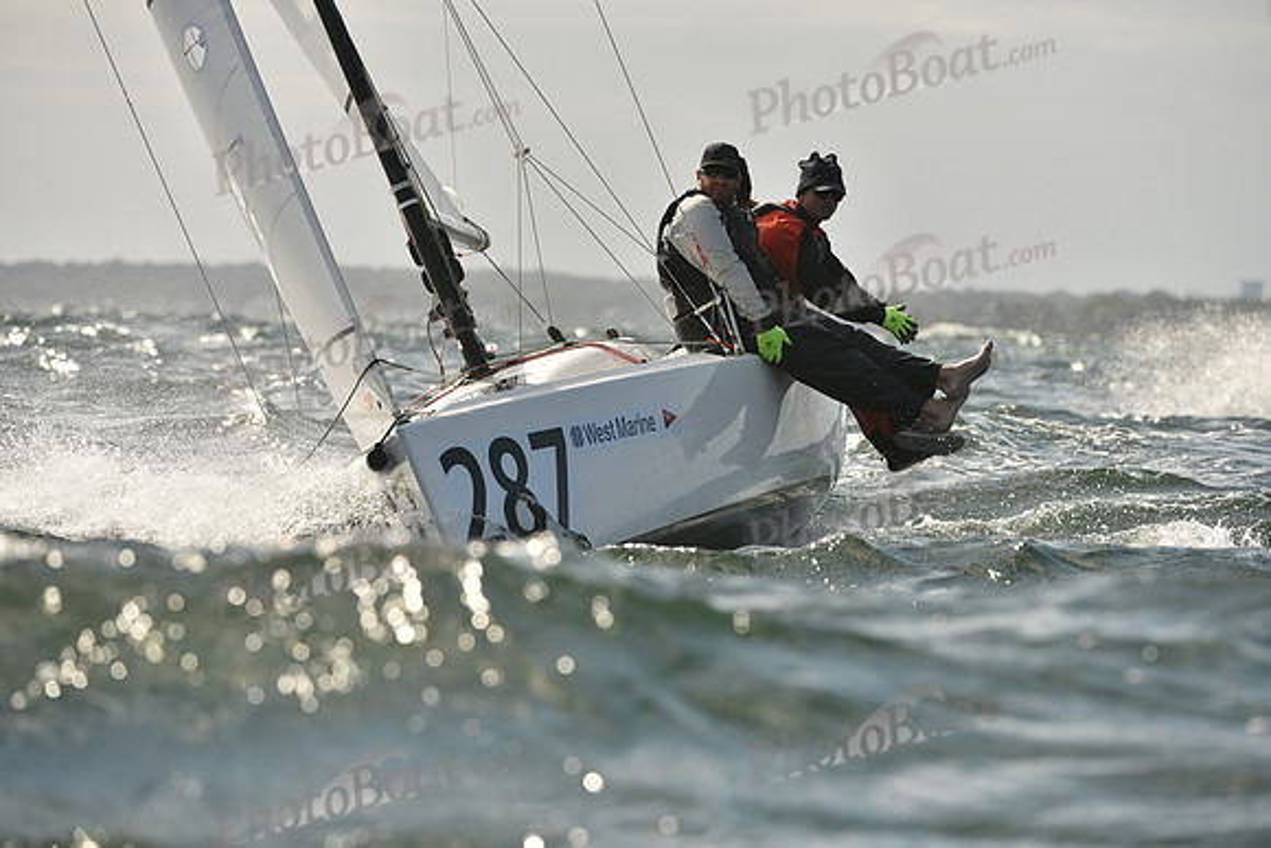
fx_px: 10947
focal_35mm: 310
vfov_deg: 4.4
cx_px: 636
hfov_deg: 6.6
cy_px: 424
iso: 320
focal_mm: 310
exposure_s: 1/1600
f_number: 7.1
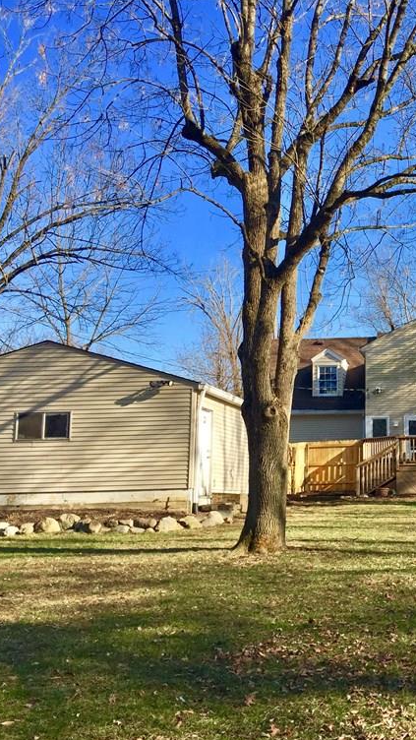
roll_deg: -0.1
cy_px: 375
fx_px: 843
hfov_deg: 25.9
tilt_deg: +8.2
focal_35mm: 43
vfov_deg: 47.4
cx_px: 445
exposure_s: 1/920
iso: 32
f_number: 2.2
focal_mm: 4.15
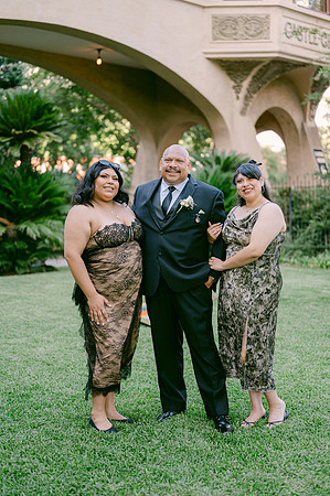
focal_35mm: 50
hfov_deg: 26.9
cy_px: 248
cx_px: 165
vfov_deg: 39.6
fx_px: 689
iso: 100
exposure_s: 1/160
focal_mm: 50
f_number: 2
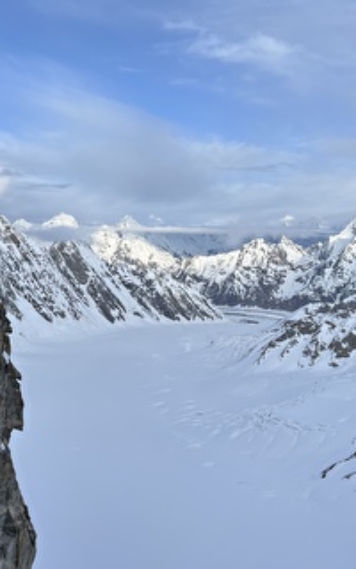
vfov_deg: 52.7
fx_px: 574
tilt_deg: -6.5
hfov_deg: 33.7
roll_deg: -1.5
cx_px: 89
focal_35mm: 37
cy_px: 284
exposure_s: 1/2457
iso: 50
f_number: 1.5
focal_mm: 5.7
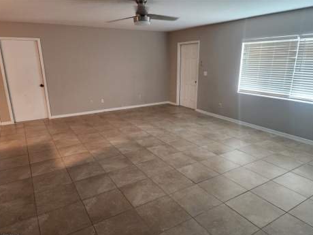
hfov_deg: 71.6
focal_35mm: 24
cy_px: 121
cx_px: 153
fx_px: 217
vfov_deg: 56.8
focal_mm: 5.4
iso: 800
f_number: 1.8
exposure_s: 1/60
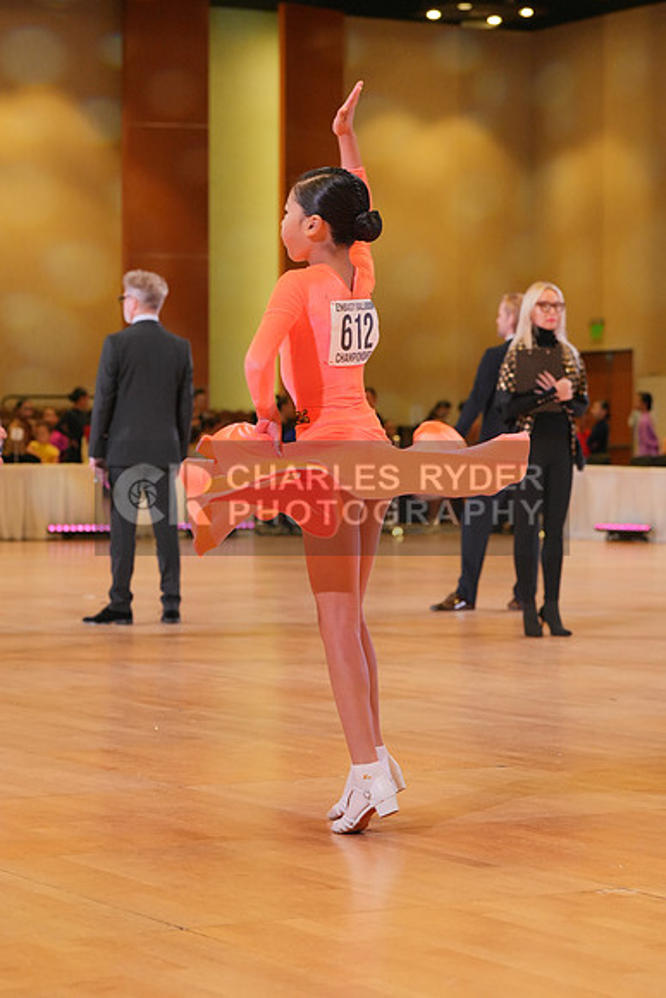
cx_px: 333
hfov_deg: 14.0
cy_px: 499
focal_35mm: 98
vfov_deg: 20.8
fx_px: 2718
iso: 4000
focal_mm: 98
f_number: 5.6
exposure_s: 1/400
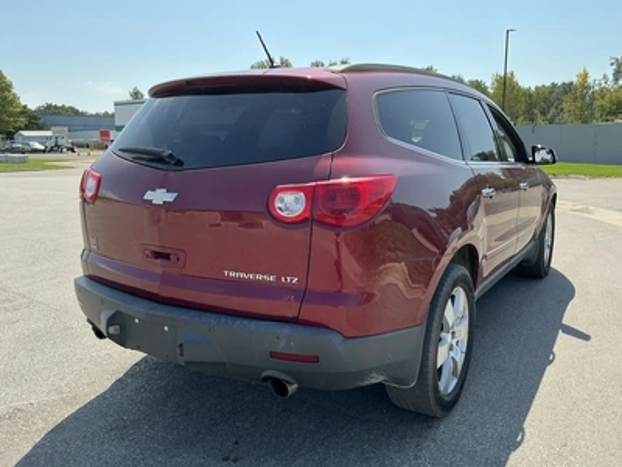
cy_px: 234
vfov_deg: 49.7
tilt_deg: -7.6
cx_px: 311
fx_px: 503
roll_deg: +0.5
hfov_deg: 63.4
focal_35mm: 28
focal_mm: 3
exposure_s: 1/962
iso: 25
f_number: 1.8
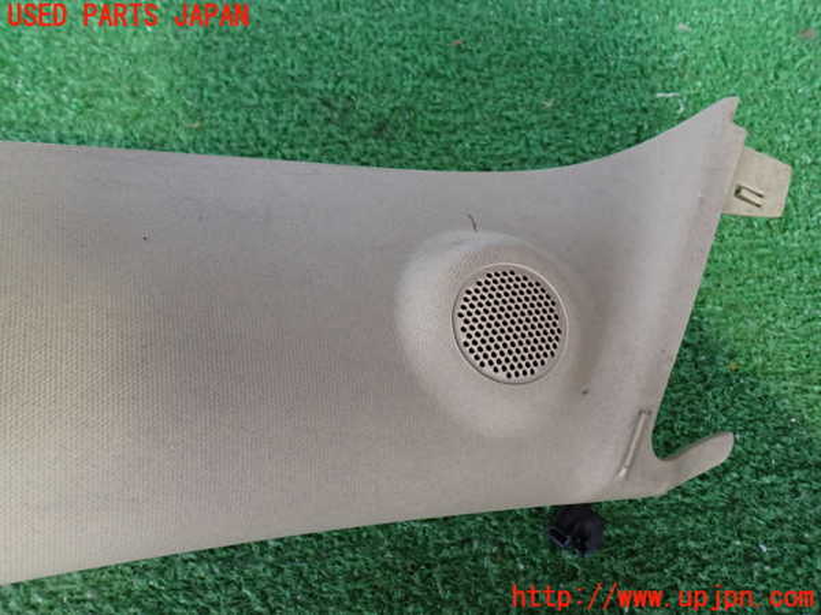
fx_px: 759
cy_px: 308
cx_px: 410
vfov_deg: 44.2
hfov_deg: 56.8
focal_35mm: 32
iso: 400
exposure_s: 1/30
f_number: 2.4
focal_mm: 5.79
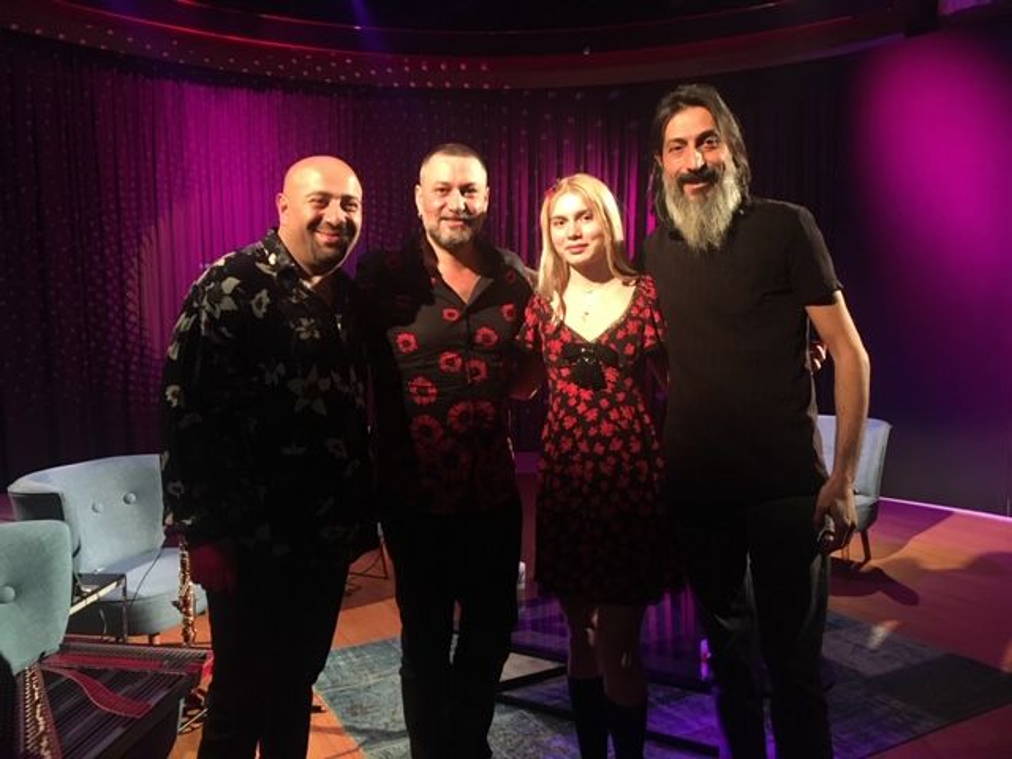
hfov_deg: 61.7
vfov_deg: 48.2
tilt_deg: -0.4
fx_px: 848
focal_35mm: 29
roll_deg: +1.1
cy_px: 380
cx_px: 506
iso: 200
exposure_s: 1/17
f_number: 2.2
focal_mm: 4.15
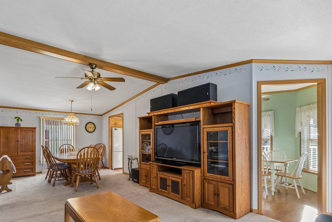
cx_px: 144
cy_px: 124
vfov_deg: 67.2
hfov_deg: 89.5
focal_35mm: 18
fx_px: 166
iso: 1250
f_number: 7.1
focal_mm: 15
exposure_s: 1/125
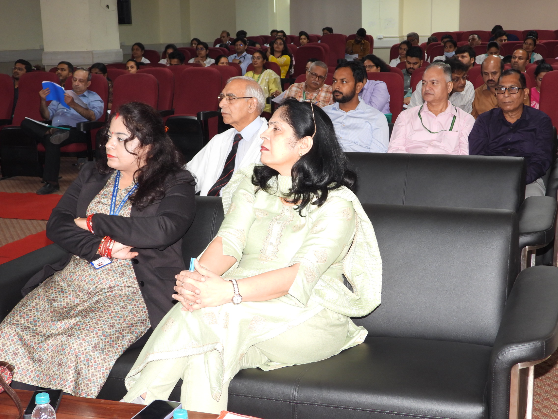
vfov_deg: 29.1
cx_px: 279
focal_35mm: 50
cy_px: 210
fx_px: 806
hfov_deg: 38.2
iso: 200
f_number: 3.2
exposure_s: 1/30
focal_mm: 9
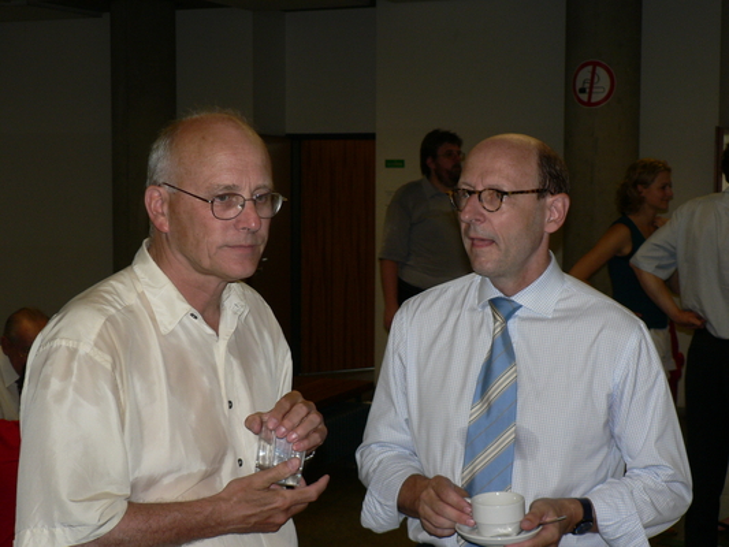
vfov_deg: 22.6
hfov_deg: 29.8
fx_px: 1369
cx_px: 364
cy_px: 274
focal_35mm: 65
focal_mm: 10.9
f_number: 3.2
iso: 100
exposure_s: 1/60
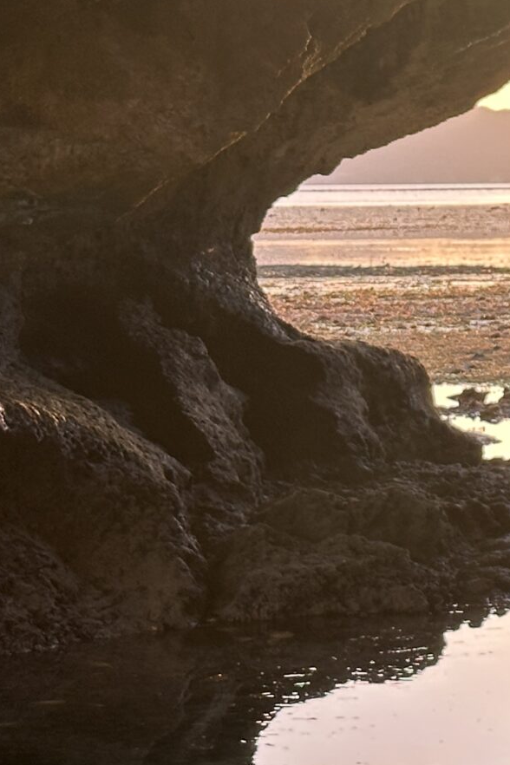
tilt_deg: +0.8
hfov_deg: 8.6
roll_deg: +0.6
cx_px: 869
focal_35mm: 154
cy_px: 185
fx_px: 3272
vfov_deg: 13.3
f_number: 1.78
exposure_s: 1/295
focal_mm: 6.86
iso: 64
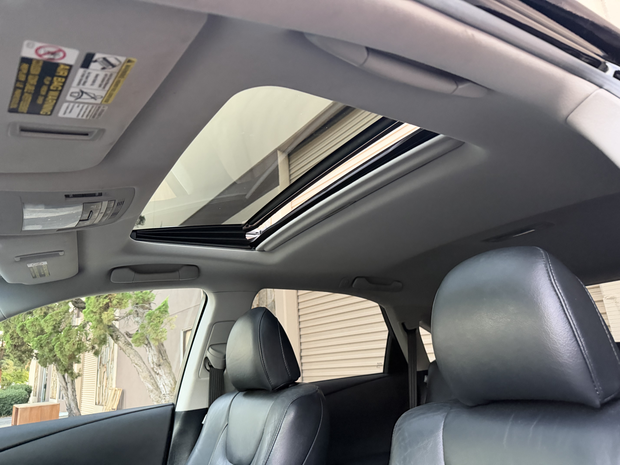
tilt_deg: +17.3
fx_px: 430
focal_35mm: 24
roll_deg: +4.6
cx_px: 310
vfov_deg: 56.8
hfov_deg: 71.6
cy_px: 232
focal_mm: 6.76
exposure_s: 1/52
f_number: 1.78
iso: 800
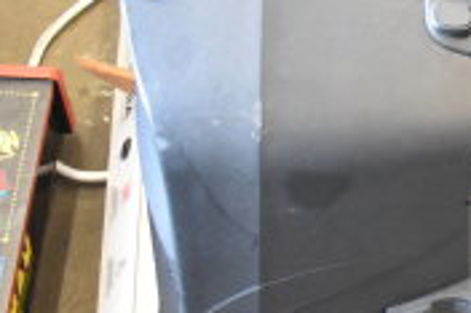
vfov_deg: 13.1
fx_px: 1359
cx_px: 768
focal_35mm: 104
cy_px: 111
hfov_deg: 17.1
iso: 2500
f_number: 3.5
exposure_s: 1/30
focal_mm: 20
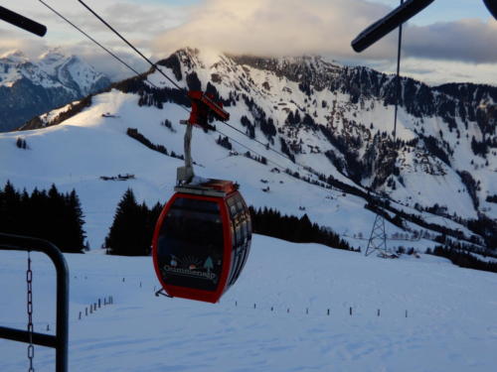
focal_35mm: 42
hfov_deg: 44.8
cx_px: 248
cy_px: 186
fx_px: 603
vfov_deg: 34.3
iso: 80
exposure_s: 1/400
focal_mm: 7.5
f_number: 4
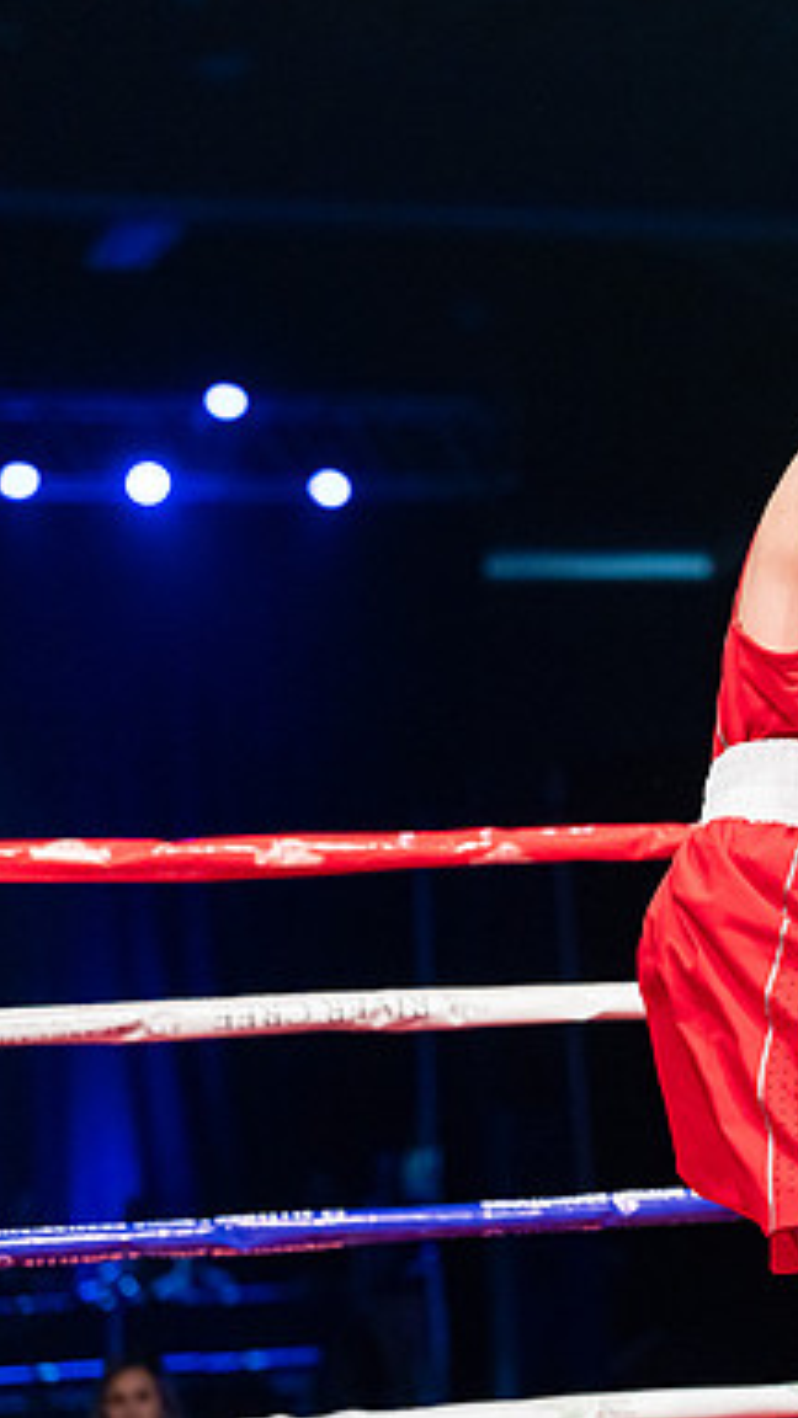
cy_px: 707
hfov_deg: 10.2
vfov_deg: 18.3
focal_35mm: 117
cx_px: 1034
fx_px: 4401
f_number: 2.8
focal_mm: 74
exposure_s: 1/1000
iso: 4000
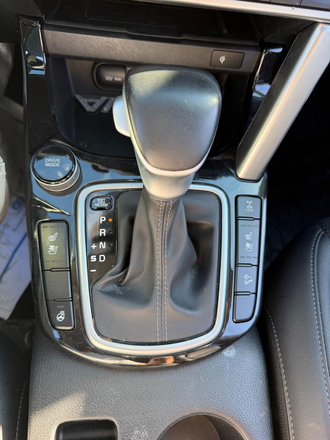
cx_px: 165
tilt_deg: -63.3
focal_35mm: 24
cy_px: 220
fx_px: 305
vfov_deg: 71.6
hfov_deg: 56.8
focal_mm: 6.76
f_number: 1.78
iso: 125
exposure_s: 1/121
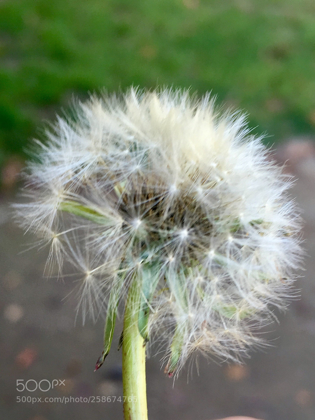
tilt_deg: -37.3
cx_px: 158
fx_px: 352
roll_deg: +2.6
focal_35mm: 29
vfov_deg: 61.7
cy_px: 210
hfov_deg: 48.2
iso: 25
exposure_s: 1/121
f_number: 2.2
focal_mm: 4.15
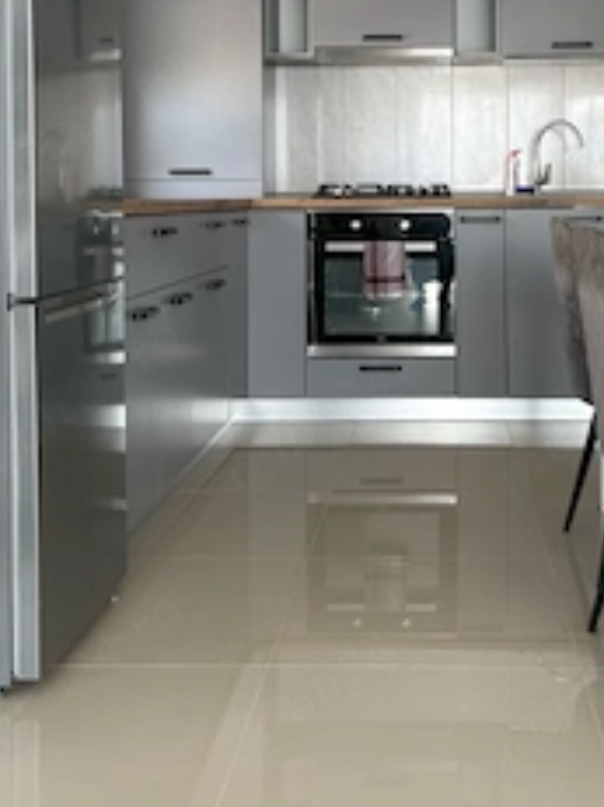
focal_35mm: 45
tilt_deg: +1.3
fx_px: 1048
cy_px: 178
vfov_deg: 40.6
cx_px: 408
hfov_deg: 31.9
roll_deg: +0.2
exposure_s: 1/122
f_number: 1.6
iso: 80
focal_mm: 5.96
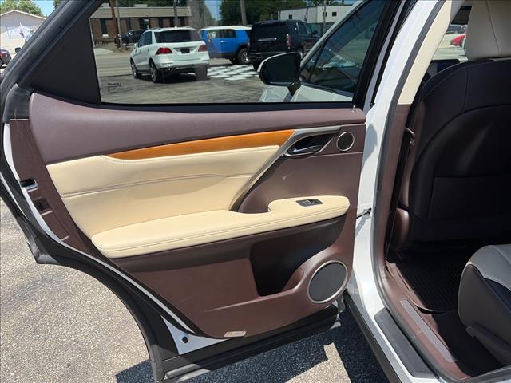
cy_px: 192
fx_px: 384
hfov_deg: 67.3
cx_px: 256
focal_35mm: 26
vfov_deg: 53.1
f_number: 1.6
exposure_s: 1/2208
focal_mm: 5.96
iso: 50
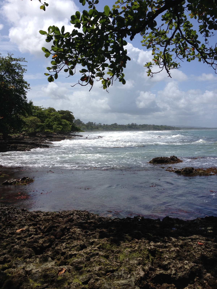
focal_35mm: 35
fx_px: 293
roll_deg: +2.1
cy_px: 144
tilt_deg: -5.7
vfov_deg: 52.6
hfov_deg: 40.7
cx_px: 108
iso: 50
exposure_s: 1/2632
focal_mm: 4.28
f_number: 2.4
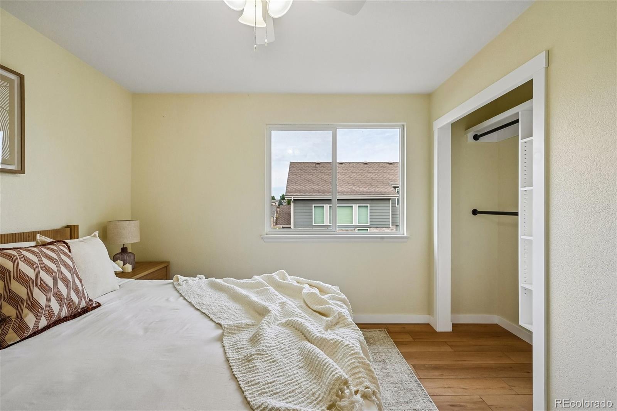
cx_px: 308
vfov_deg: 73.7
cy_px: 206
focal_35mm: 16
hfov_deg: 96.7
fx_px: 274
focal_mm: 16
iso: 400
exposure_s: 1/80
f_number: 10
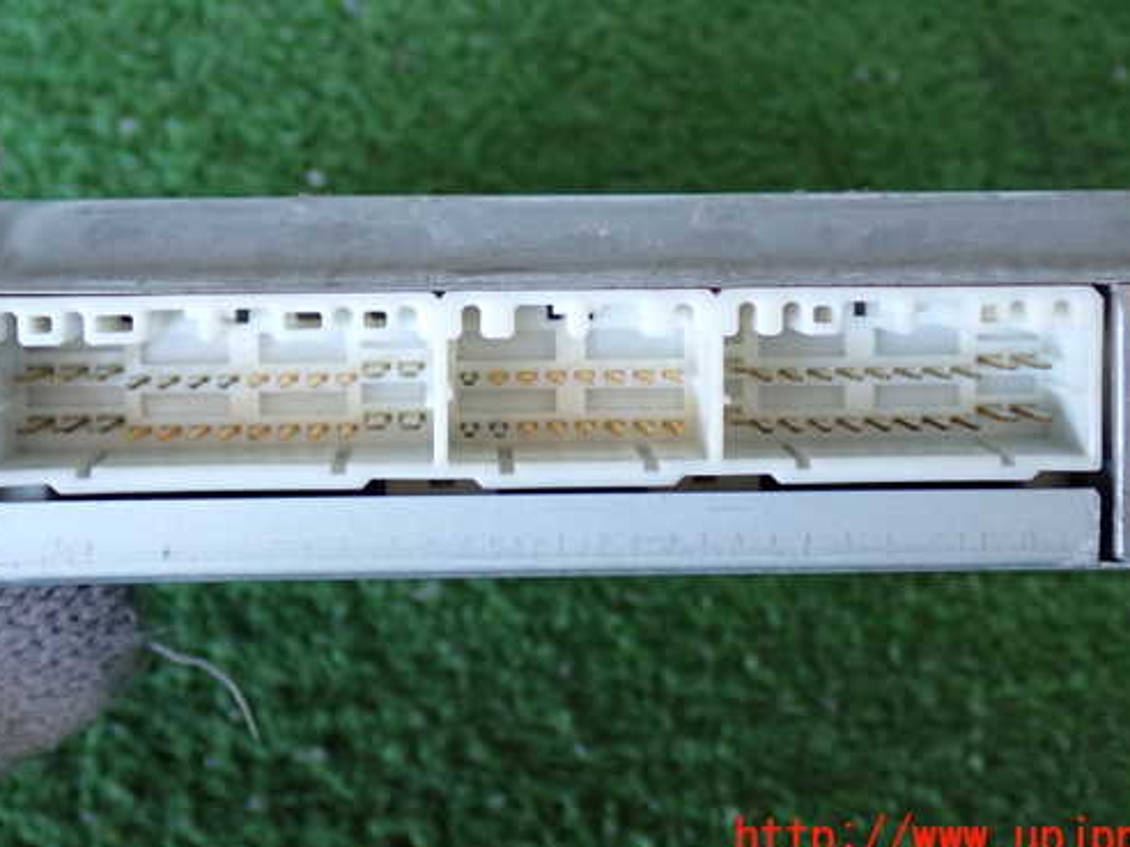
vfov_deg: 24.0
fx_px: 1991
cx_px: 565
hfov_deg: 31.7
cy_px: 351
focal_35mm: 61
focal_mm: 9.01
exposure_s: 1/50
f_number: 3.2
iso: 500
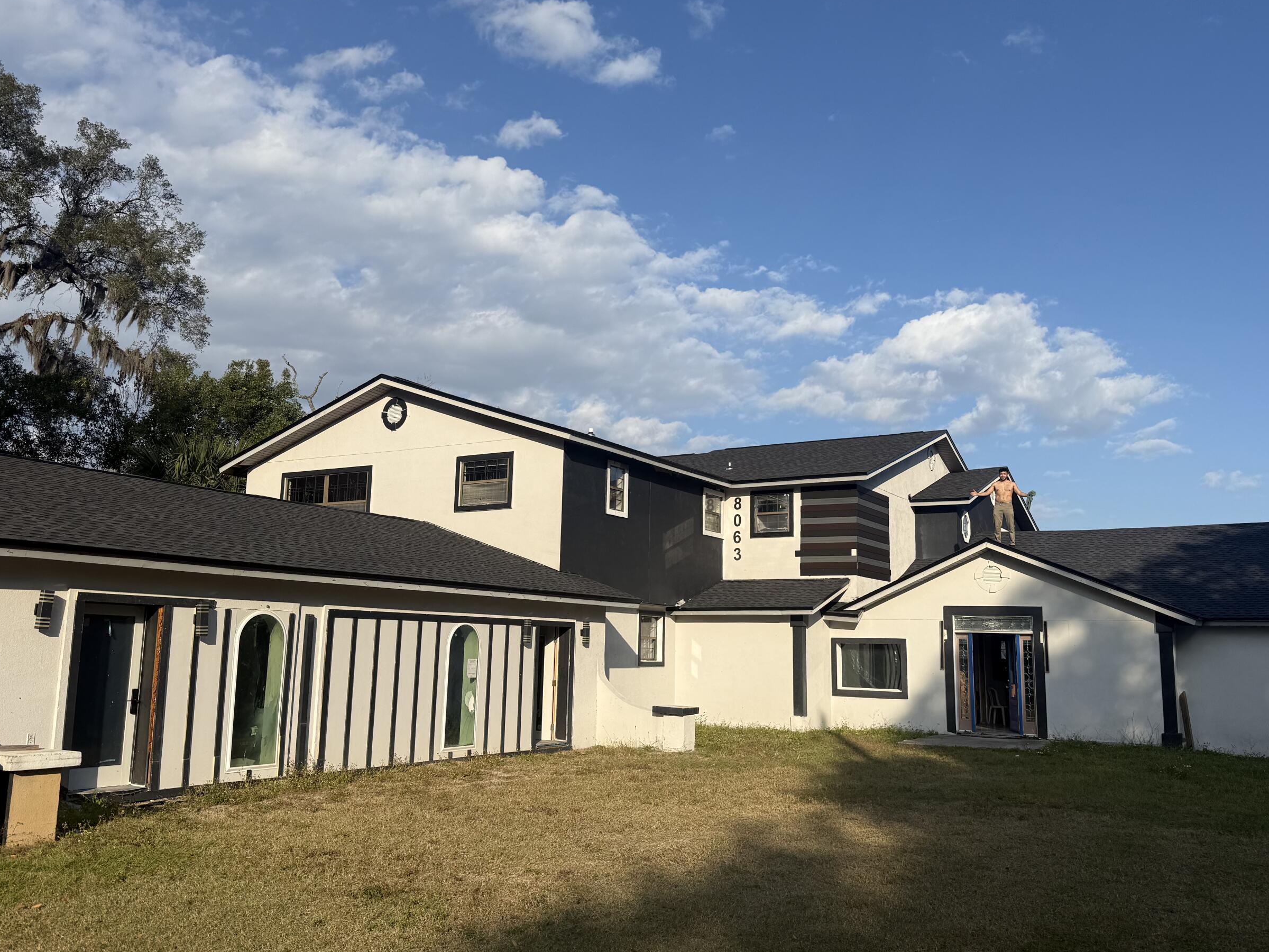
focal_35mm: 30
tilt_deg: +9.0
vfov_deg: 46.8
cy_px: 479
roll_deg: -1.0
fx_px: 1100
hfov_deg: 59.9
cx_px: 675
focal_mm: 6.76
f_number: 1.78
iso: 80
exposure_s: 1/6711
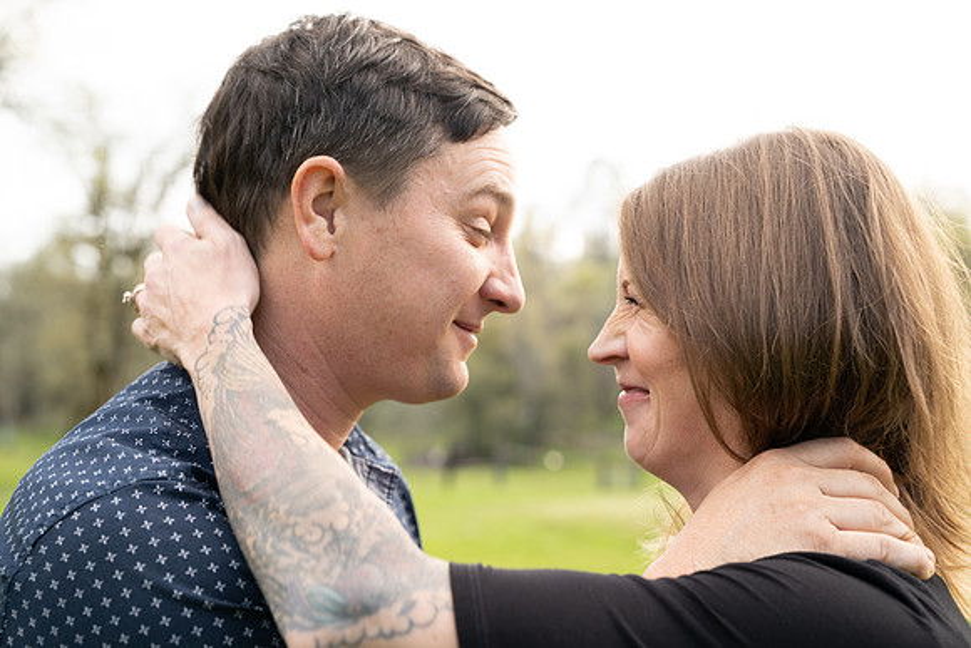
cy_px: 324
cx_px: 486
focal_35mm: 48
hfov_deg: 41.1
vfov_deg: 28.1
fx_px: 1295
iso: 200
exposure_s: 1/125
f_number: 3.5
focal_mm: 48
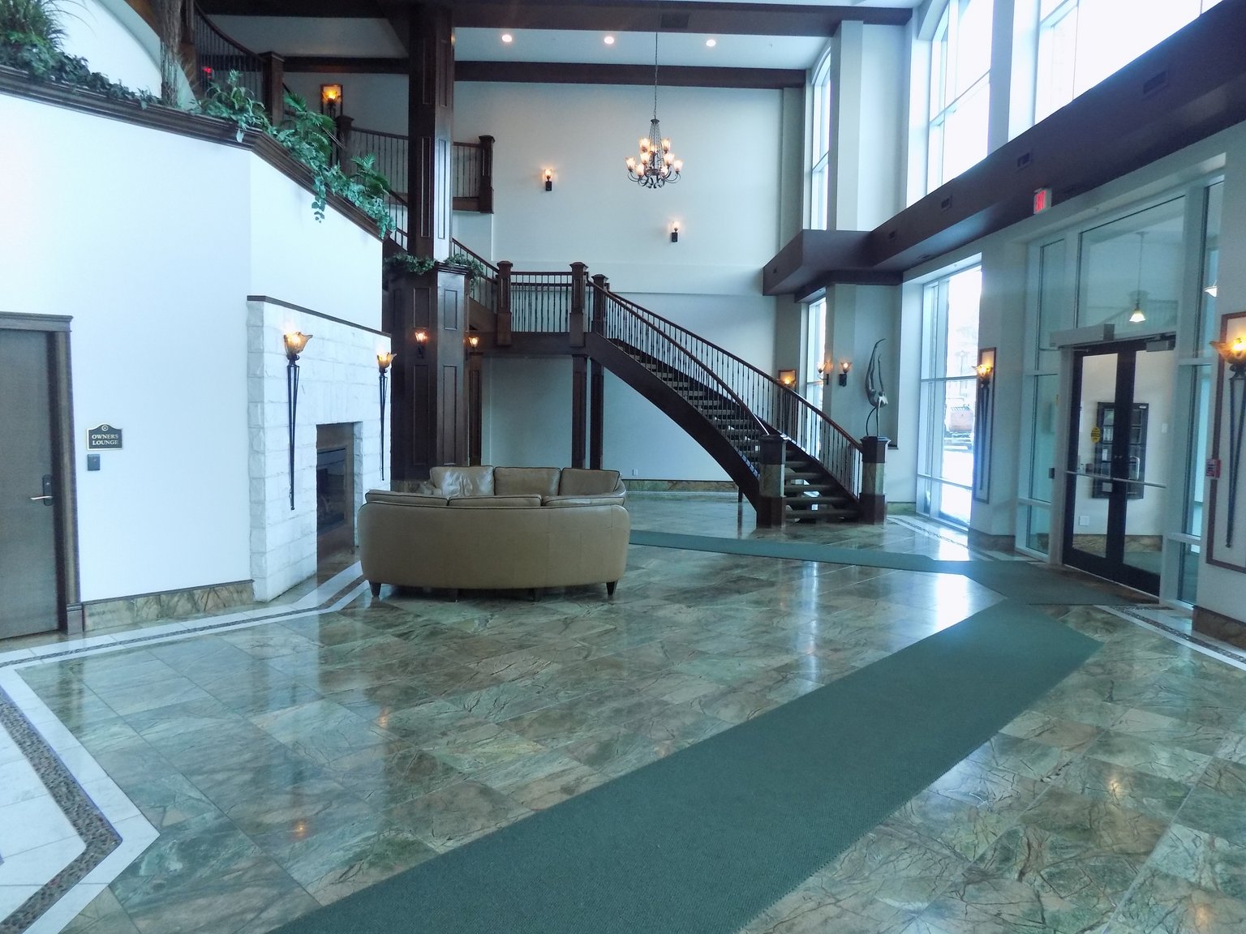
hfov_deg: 73.9
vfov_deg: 58.9
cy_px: 467
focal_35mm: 23
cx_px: 623
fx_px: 828
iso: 200
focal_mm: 4
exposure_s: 1/30
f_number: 3.1
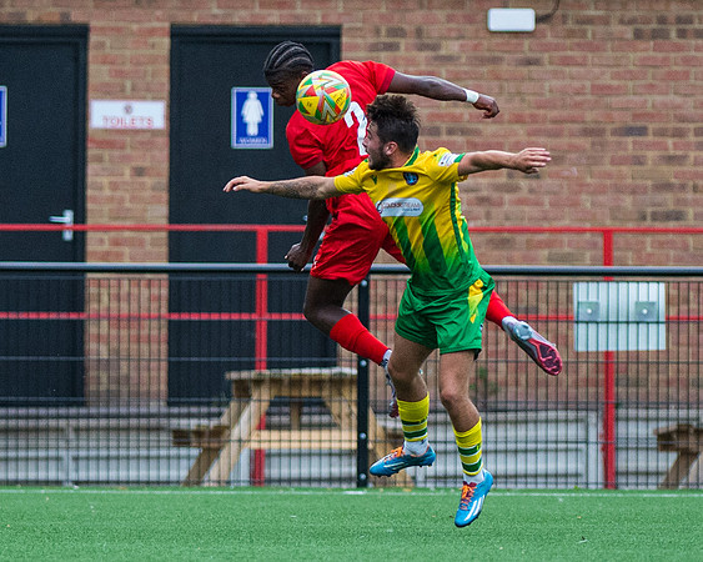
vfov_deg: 1.5
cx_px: 348
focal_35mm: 1024
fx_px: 21290
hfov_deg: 1.9
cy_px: 255
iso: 2000
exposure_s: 1/1600
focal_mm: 300
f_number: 2.8
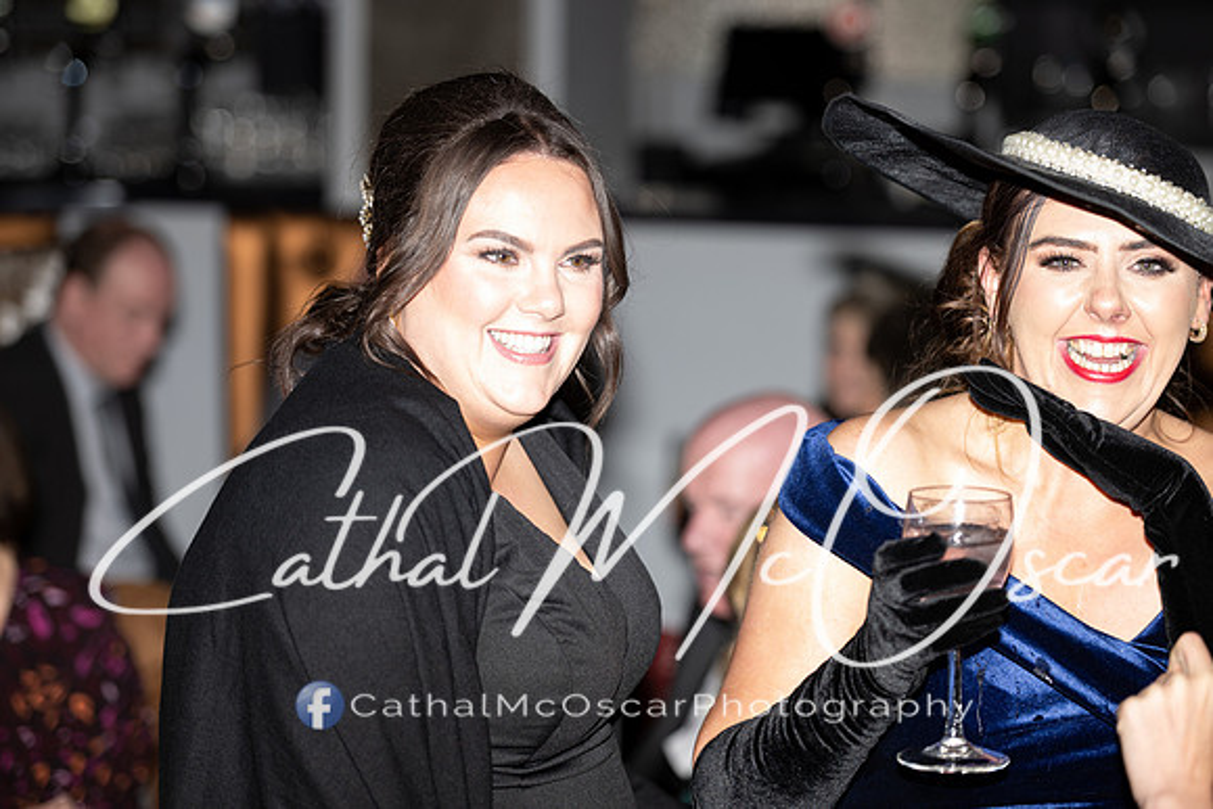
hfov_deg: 17.1
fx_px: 4044
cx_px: 606
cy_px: 404
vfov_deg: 11.4
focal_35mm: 120
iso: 160
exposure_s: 1/250
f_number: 2.8
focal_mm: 120
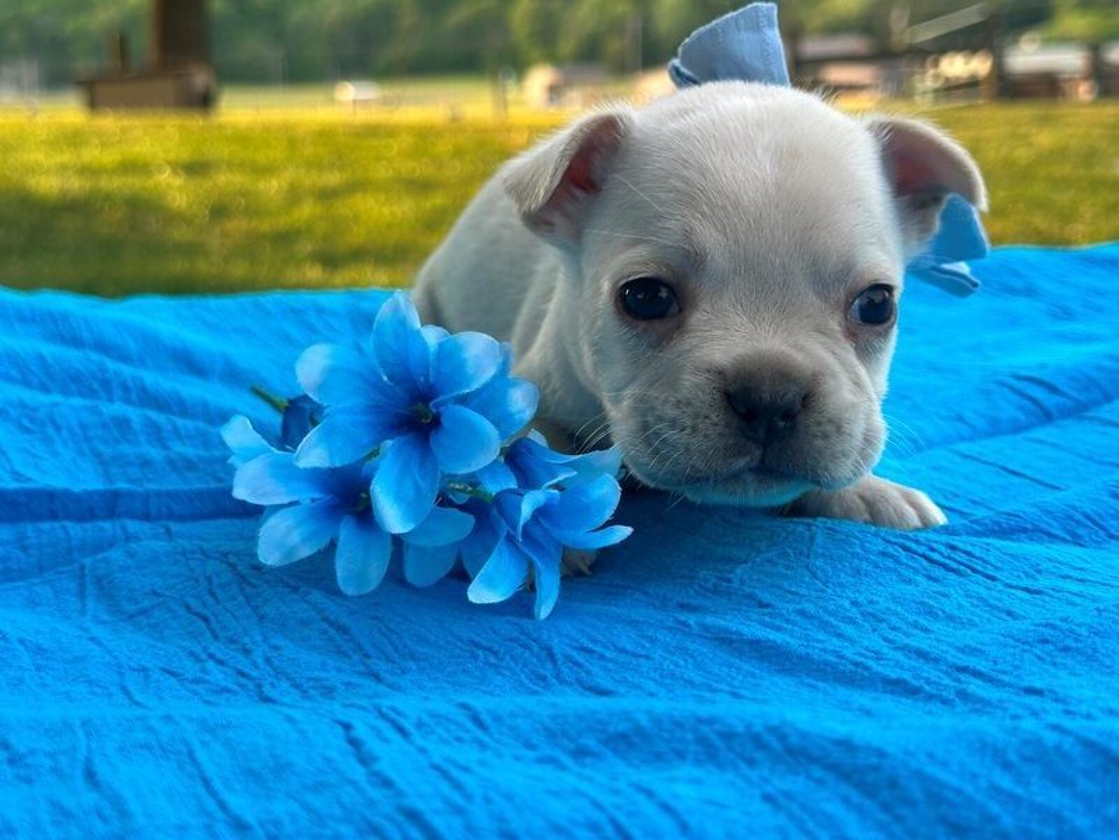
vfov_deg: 30.3
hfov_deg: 39.7
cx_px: 560
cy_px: 420
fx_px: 1552
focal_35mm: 48
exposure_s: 1/291
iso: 64
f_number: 1.78
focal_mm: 6.86
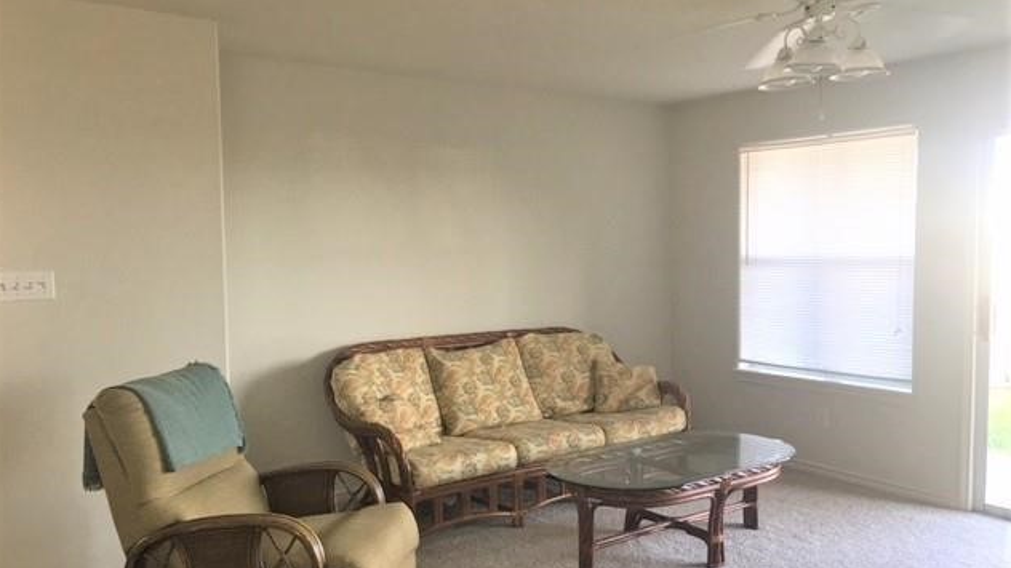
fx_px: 858
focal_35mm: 32
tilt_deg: -4.1
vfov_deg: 36.6
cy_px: 318
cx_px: 502
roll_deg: +0.3
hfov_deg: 61.0
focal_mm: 4.15
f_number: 2.2
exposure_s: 1/15
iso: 25
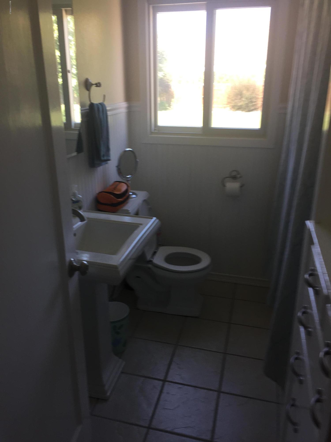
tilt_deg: -18.4
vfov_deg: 61.7
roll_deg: -1.0
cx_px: 166
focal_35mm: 29
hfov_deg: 48.2
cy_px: 221
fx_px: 370
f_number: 2.2
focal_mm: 4.15
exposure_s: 1/60
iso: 40
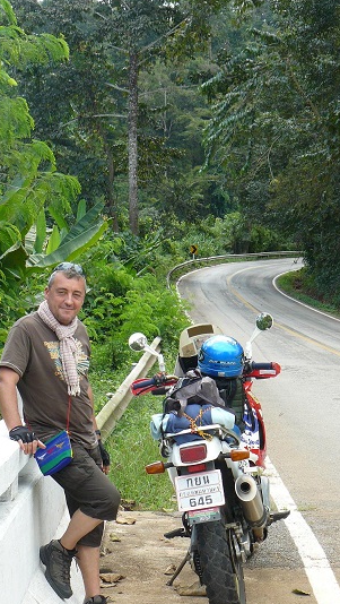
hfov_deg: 14.4
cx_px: 144
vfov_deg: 25.3
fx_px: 1344
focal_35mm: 84
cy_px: 333
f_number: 4
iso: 100
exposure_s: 1/160
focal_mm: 11.2
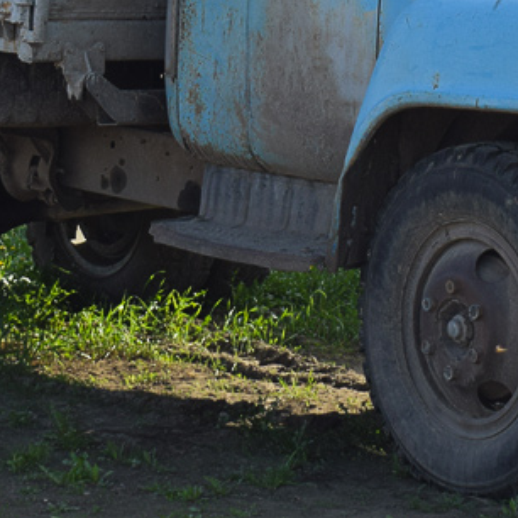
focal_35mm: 225
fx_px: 3804
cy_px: -95
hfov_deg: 7.8
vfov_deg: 7.7
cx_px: 333
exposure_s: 1/400
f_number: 5.6
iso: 200
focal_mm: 45
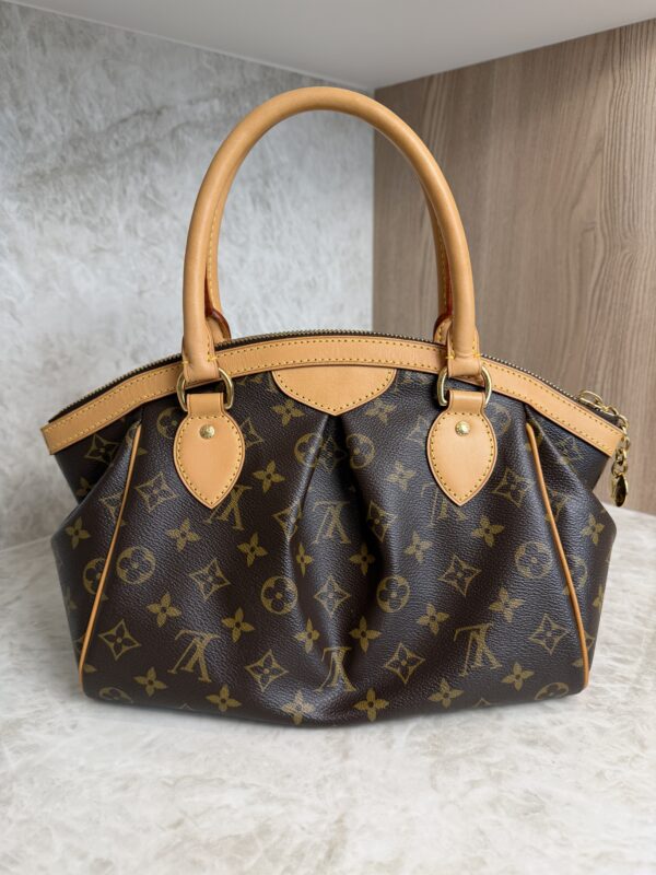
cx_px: 328
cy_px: 438
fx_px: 606
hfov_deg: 56.8
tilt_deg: -16.4
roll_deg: +0.6
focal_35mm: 24
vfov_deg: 71.6
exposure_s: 1/120
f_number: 1.78
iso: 100
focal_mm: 6.76
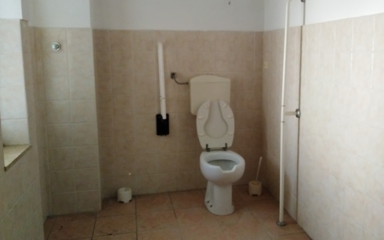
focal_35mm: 34
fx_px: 356
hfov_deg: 56.6
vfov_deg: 37.2
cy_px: 98
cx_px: 214
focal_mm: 3.46
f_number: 2.2
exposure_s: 1/30
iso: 341
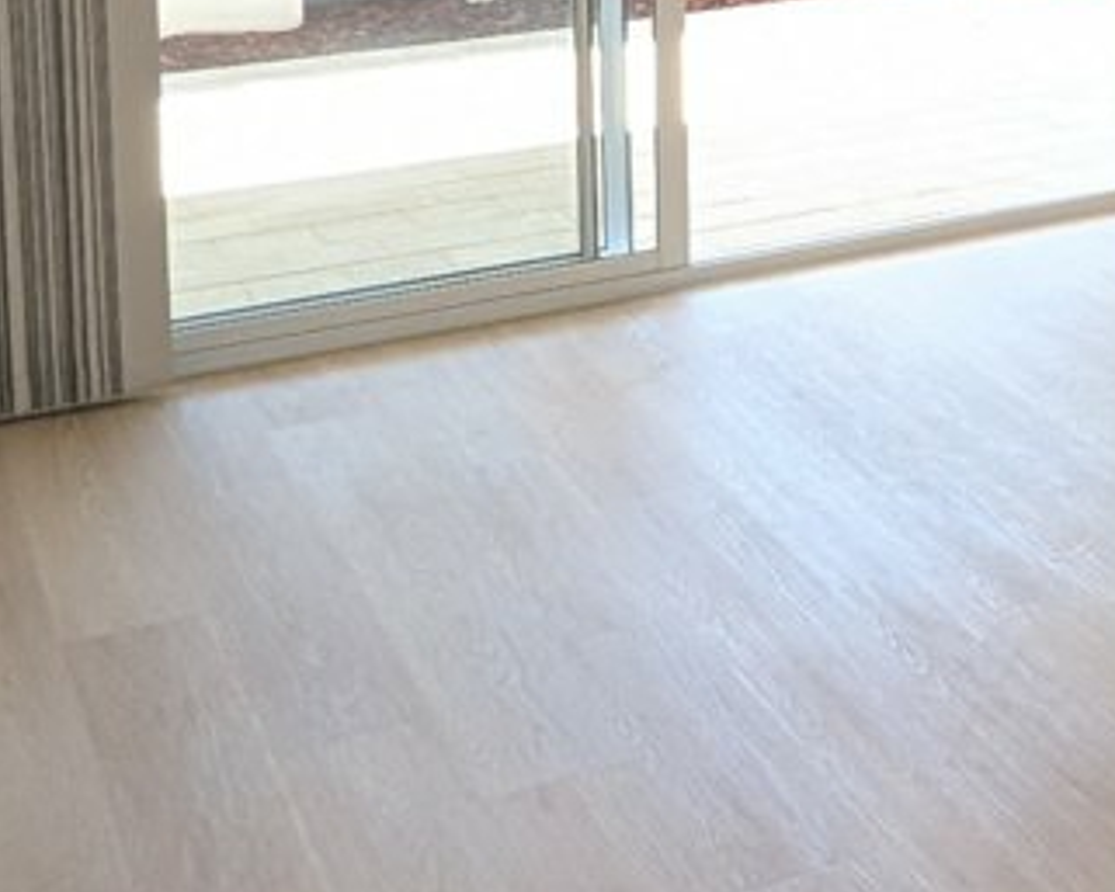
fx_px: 2311
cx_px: 1549
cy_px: -375
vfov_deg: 19.5
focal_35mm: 70
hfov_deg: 23.2
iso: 112
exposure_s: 1/198
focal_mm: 2.02
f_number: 1.7
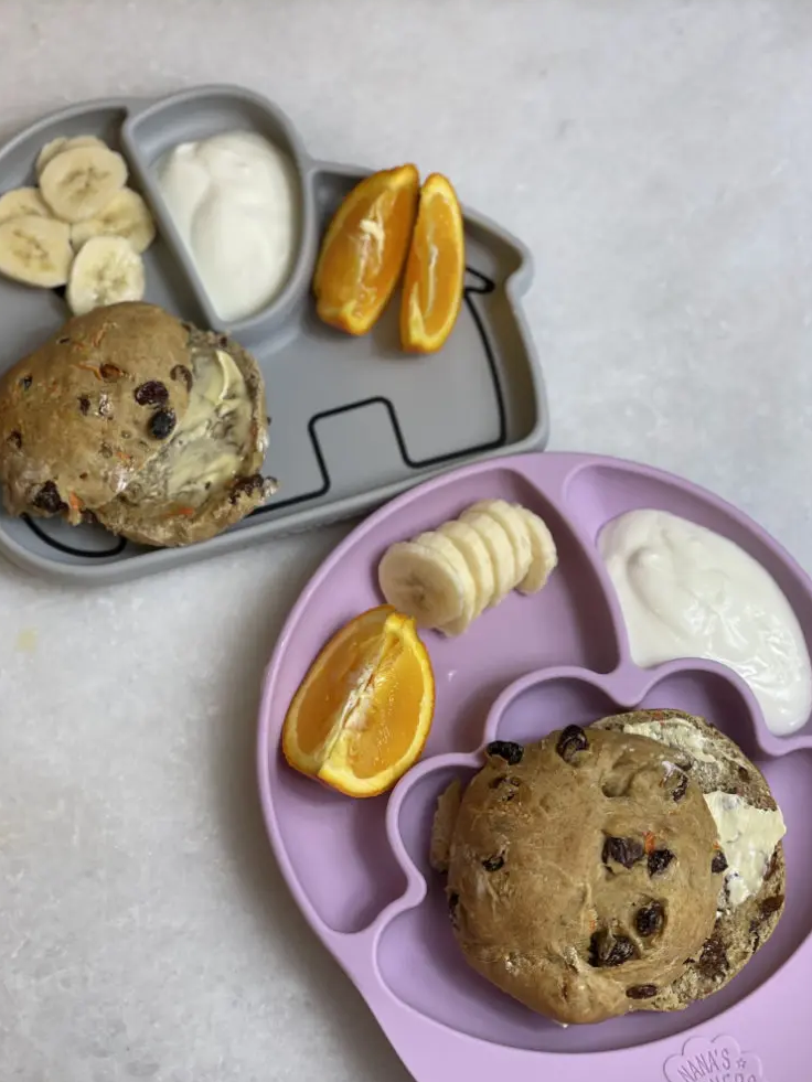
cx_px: 403
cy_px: 536
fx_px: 1657
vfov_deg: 36.2
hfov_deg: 27.5
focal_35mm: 53
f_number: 2
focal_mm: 6
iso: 40
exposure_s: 1/100
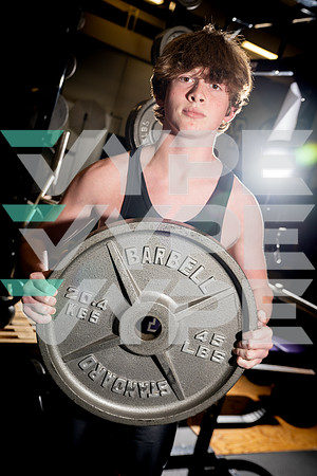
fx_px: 515
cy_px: 238
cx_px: 158
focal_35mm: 39
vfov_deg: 49.6
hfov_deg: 34.2
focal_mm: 39
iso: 500
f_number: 5
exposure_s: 1/250
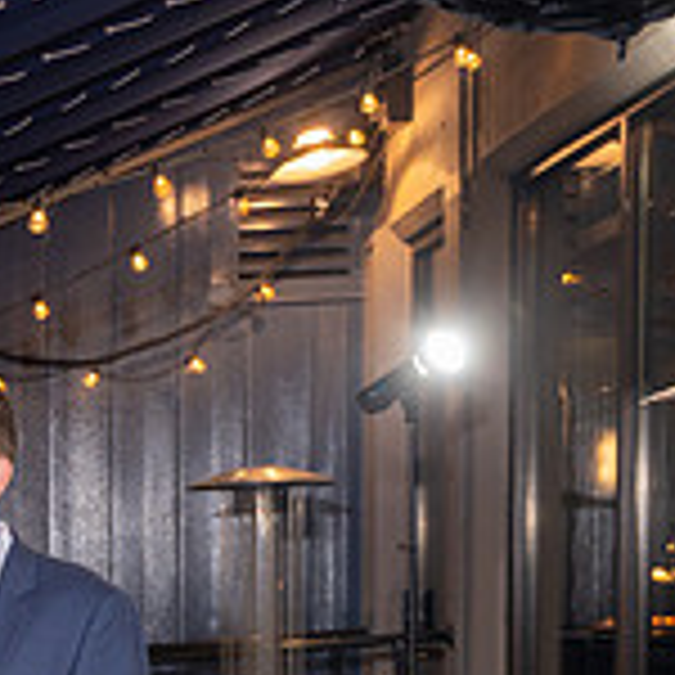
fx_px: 2206
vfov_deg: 16.8
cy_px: 774
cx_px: -428
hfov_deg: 15.6
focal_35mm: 100
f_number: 4
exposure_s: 1/125
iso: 800
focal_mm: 30.5
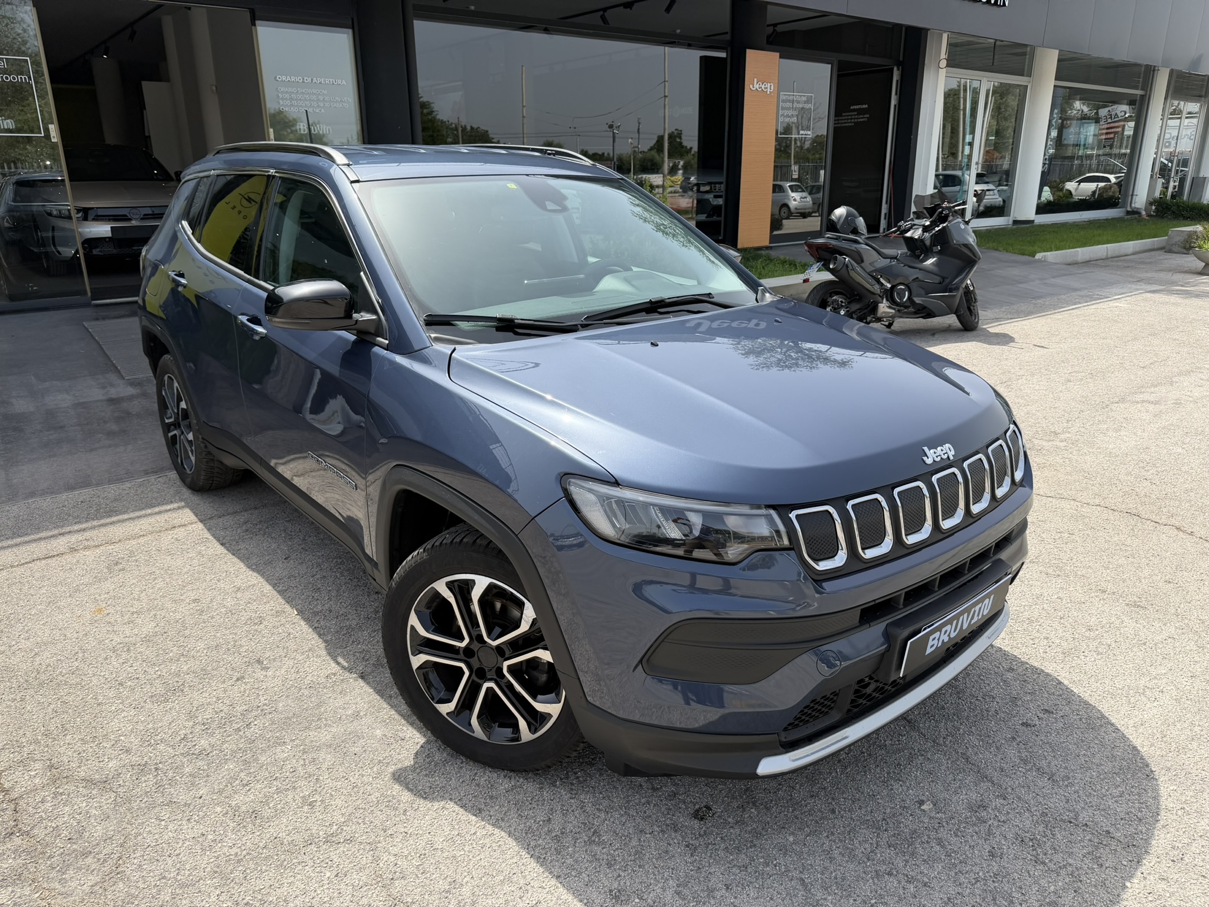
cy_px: 454
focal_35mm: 24
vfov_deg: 56.8
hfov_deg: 71.6
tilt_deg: -17.7
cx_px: 604
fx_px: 838
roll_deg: +1.1
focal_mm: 6.76
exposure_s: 1/2370
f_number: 1.78
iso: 80
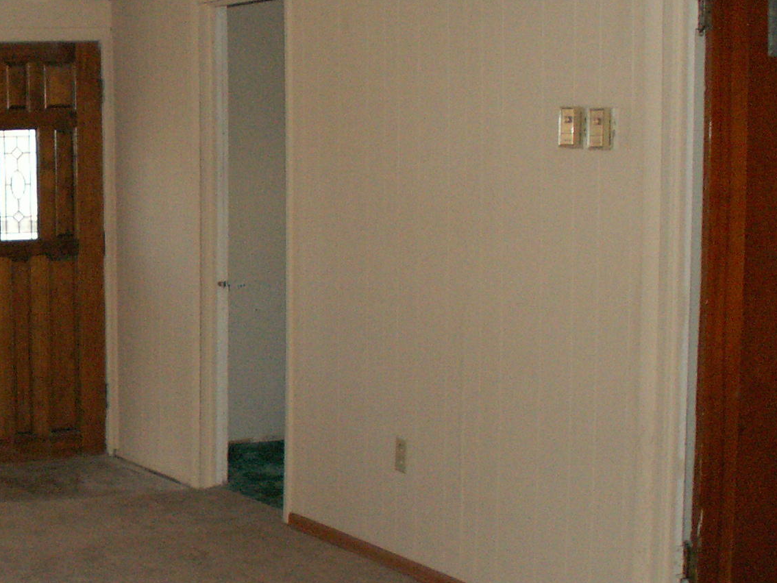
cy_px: 300
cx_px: -70
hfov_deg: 23.3
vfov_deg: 18.7
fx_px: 1774
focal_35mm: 79
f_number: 2.8
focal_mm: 5.86
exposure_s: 1/50
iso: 160
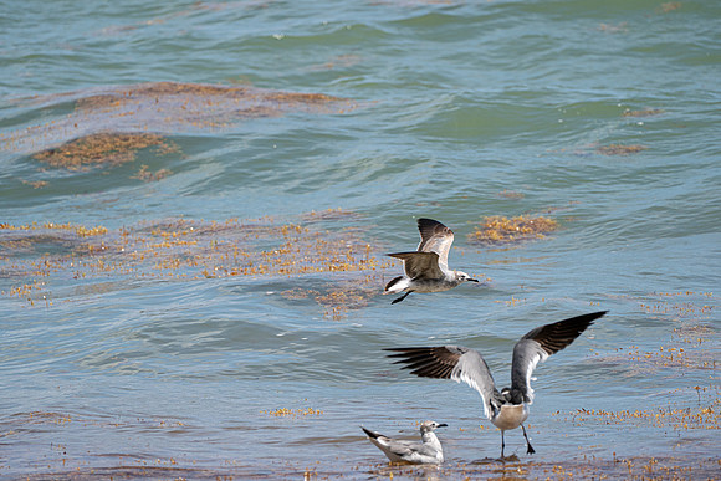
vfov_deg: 3.4
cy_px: 240
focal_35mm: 400
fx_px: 8013
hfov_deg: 5.2
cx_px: 360
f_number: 10
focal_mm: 400
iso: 640
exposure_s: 1/1250
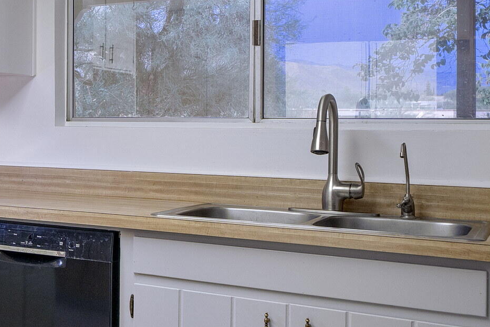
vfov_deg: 22.6
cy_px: 122
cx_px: -113
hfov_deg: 28.6
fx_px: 817
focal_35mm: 60
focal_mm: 20
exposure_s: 1/13
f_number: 8
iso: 200
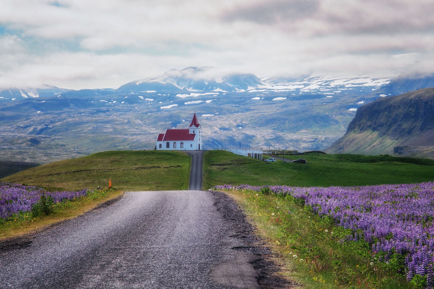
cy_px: 144
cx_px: 217
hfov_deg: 18.9
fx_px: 1302
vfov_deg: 12.7
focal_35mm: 108
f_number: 13
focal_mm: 72.1
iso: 320
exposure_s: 1/160
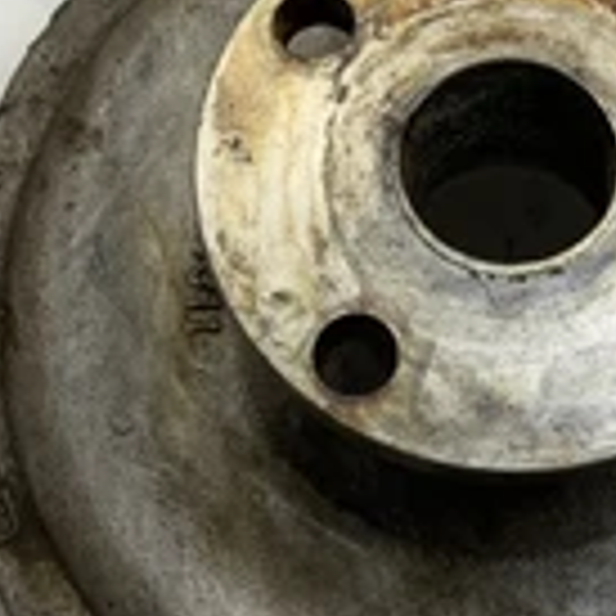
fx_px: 1349
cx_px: 495
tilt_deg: -72.2
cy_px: 346
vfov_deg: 25.7
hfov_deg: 25.3
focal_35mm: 67
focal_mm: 4.25
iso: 25
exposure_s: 1/122
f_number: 1.8
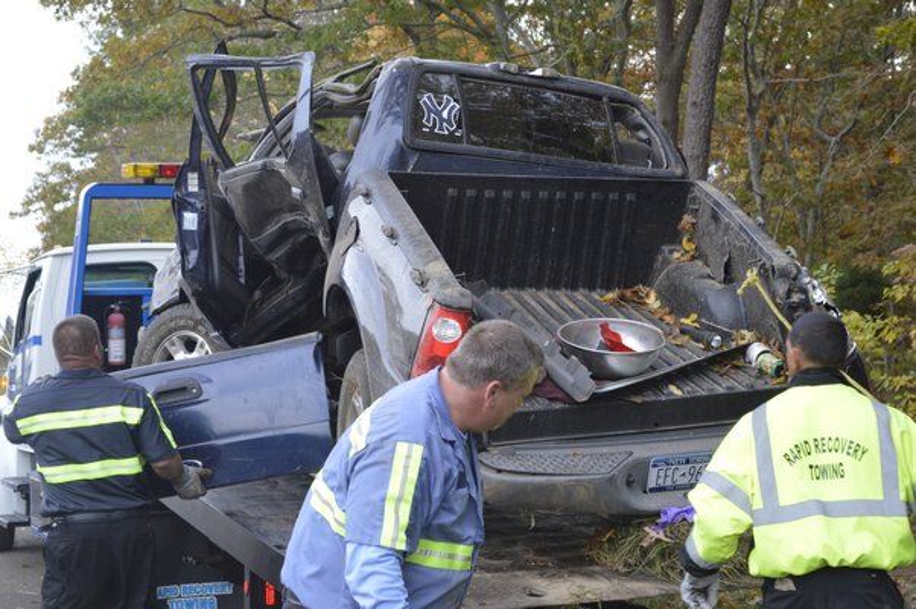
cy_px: 304
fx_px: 1830
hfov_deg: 28.1
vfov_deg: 18.9
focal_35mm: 72
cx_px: 458
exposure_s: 1/125
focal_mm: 48
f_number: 5.6
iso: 400
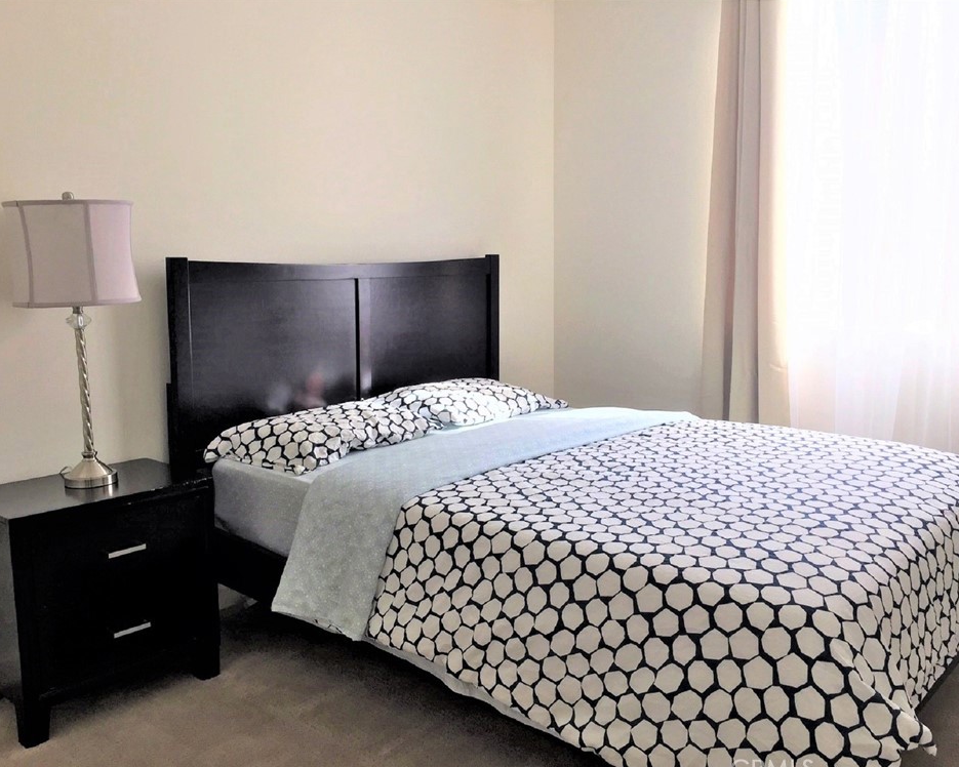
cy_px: 390
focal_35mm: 31
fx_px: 880
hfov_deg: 57.2
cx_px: 458
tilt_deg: -7.5
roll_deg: +0.1
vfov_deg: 47.1
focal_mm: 4.15
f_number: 2.2
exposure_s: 1/120
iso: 32
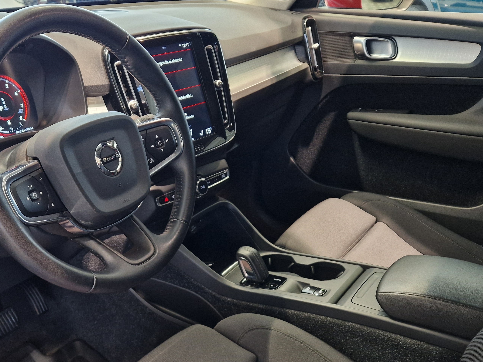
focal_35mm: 36
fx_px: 502
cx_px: 206
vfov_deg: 38.8
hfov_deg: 51.2
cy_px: 265
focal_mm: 5.4
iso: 250
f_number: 1.8
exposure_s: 1/100
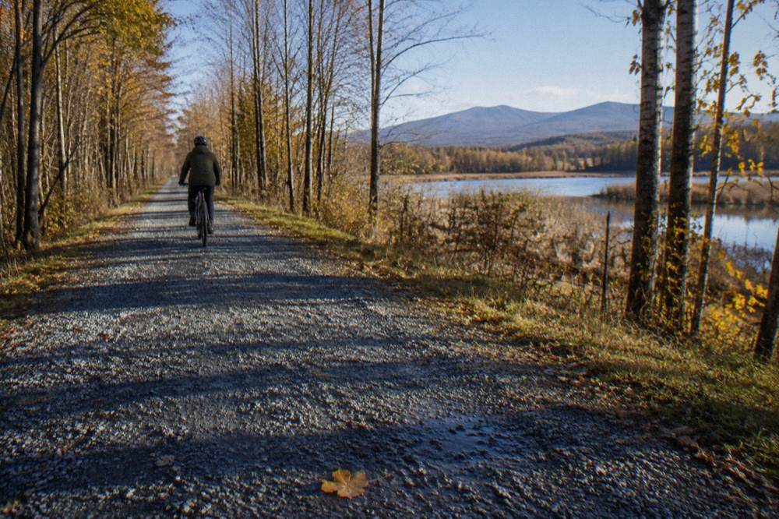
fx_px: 757
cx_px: 390
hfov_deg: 54.5
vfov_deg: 37.8
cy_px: 260
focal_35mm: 35
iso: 500
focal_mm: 35
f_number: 5
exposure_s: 1/1000
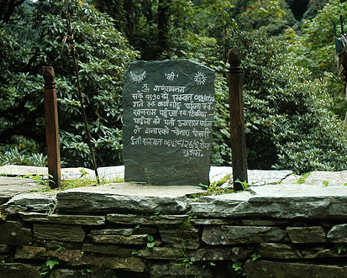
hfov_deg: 23.5
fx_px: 832
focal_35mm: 81
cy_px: 194
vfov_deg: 18.9
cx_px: 163
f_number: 4.2
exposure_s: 1/640
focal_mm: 34
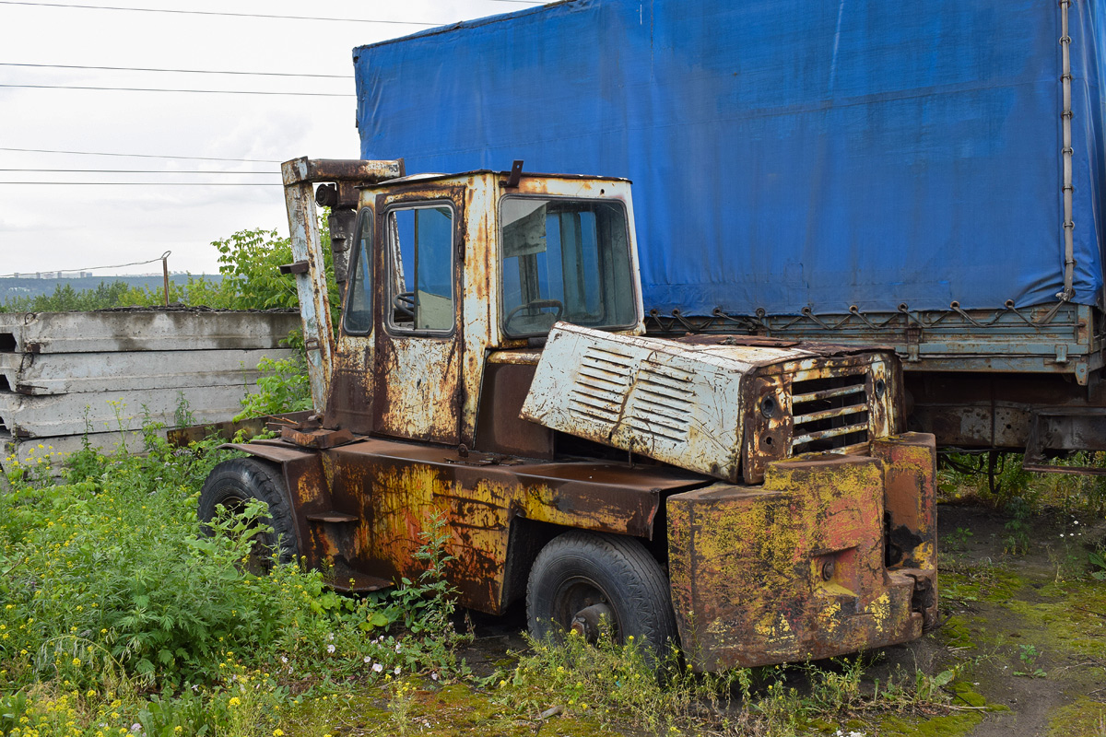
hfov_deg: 57.2
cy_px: 368
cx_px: 553
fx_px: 1014
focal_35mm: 33
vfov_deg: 40.0
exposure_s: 1/250
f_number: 8
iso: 400
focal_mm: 22
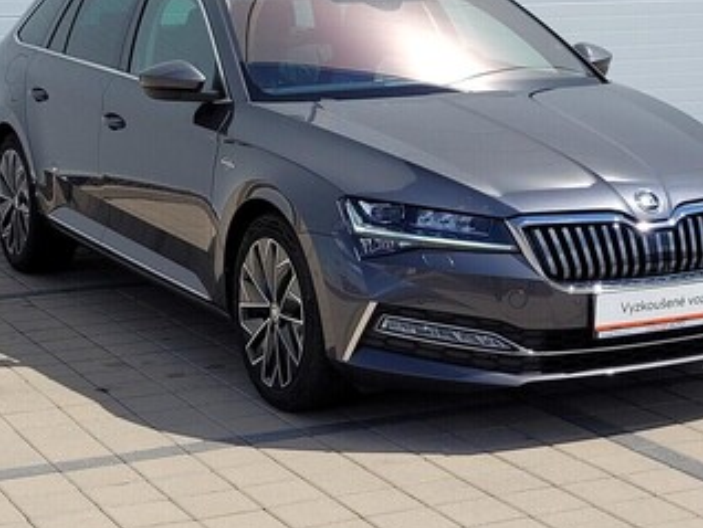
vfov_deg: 31.9
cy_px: 165
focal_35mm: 45
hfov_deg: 42.0
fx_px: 915
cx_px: 391
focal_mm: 5.4
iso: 40
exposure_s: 1/2866
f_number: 1.8
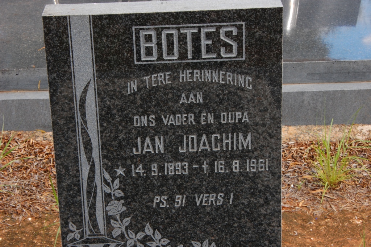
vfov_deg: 14.0
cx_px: 186
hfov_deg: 20.9
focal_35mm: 98
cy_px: 124
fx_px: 1004
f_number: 18
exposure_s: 1/30
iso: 450
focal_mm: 65
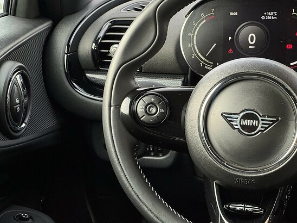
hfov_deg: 25.4
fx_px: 660
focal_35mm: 77
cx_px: 148
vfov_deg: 19.1
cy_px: 112
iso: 320
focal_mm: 9
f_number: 2.8
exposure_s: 1/50
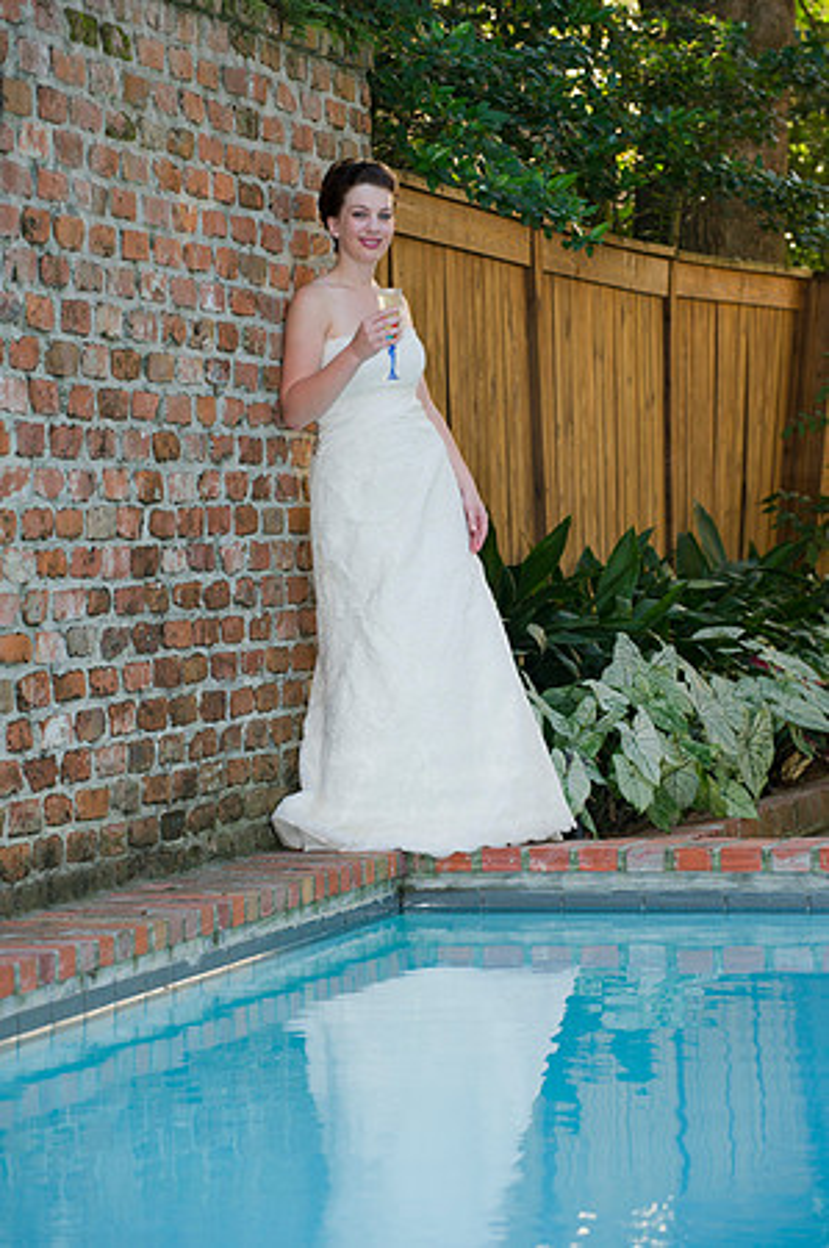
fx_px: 4674
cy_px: 624
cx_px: 414
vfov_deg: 15.2
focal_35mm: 135
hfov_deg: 10.1
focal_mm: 135
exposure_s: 1/60
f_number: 5
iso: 400
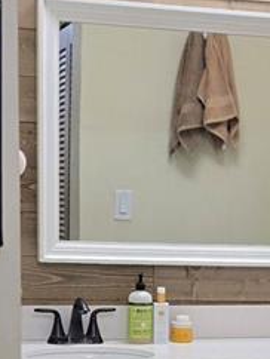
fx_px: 1183
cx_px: 227
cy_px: 427
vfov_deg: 16.5
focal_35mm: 114
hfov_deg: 12.9
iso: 640
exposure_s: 1/120
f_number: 1.7
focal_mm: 6.3
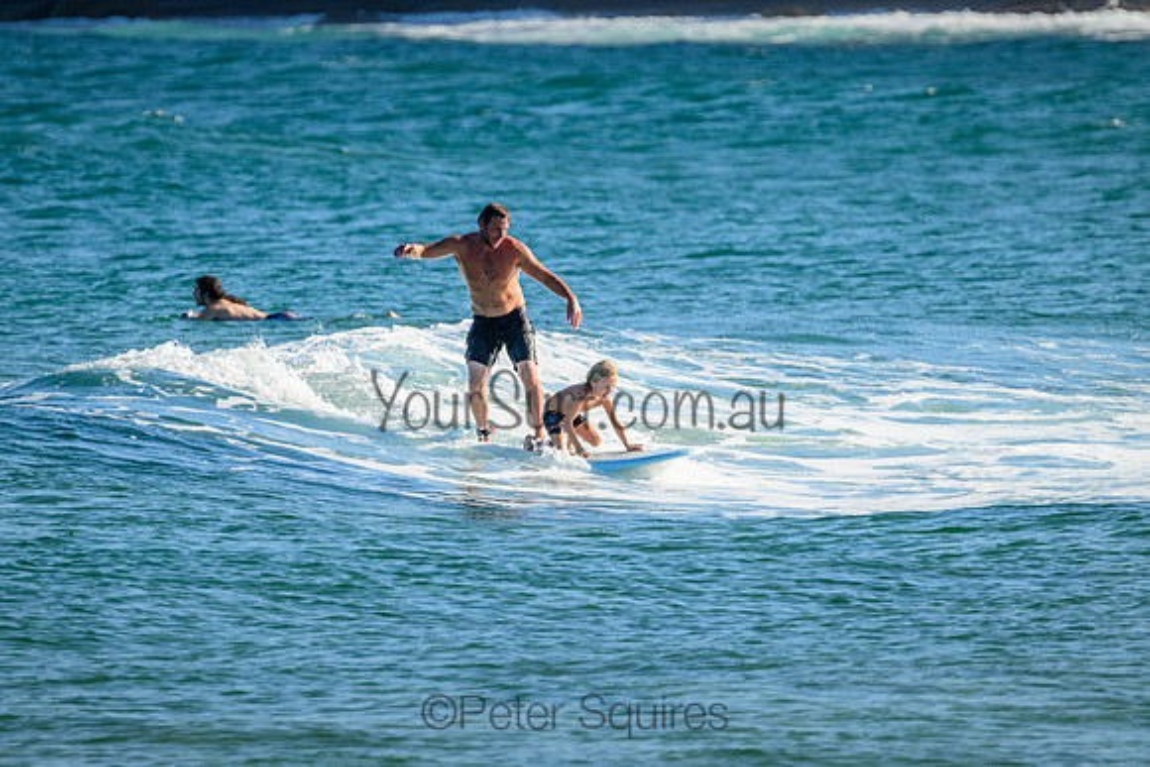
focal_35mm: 800
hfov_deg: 2.6
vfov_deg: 1.7
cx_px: 575
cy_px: 384
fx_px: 25560
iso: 1400
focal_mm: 800
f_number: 11
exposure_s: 1/2000
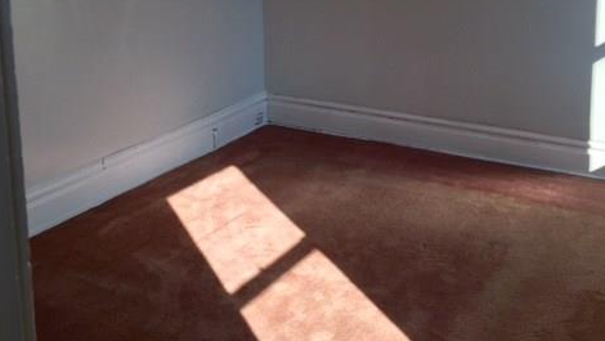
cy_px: 33
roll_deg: +1.1
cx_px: 304
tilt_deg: -8.8
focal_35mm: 43
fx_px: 690
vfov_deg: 26.8
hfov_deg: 47.3
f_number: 2.2
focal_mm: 4.15
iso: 32
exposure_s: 1/514
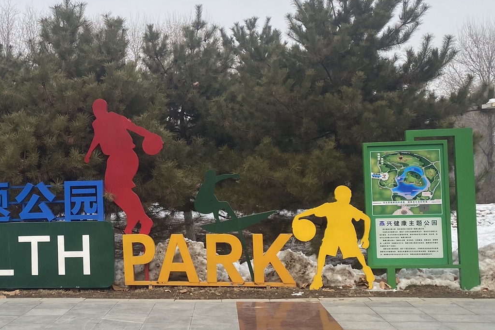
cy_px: 175
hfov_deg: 35.9
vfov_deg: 25.5
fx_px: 729
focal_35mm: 53
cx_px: 81
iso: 32
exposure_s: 1/1543
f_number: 1.8
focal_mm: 4.25
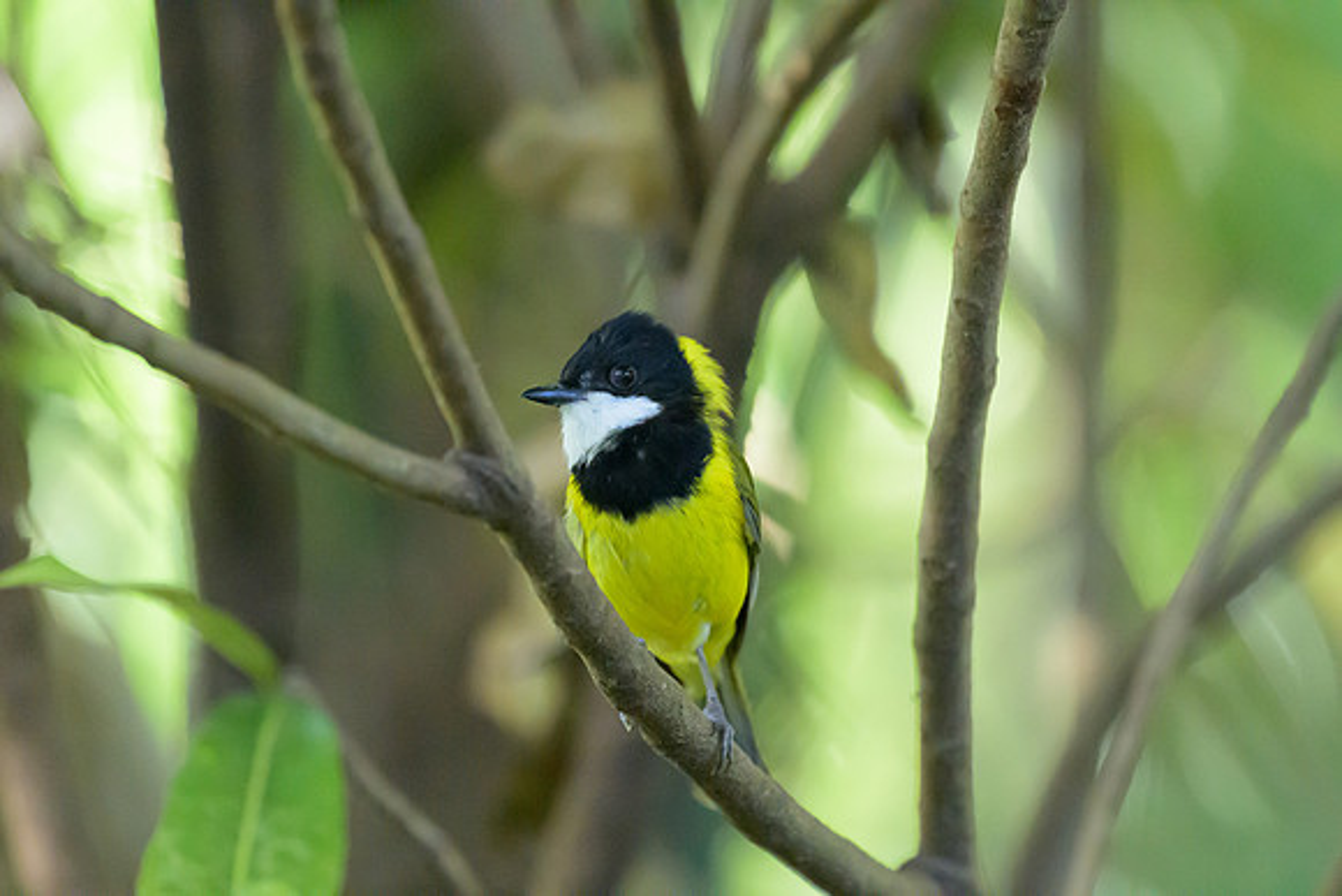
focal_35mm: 600
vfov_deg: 2.3
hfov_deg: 3.4
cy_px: 448
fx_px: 22371
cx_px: 671
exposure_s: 1/320
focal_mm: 400
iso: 18000
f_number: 2.8
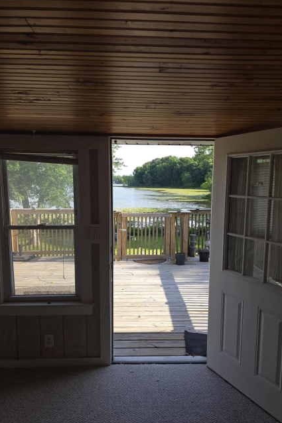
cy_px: 216
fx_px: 294
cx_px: 154
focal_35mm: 25
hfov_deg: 51.2
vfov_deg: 71.5
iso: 12
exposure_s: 1/225
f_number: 1.7
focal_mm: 6.3
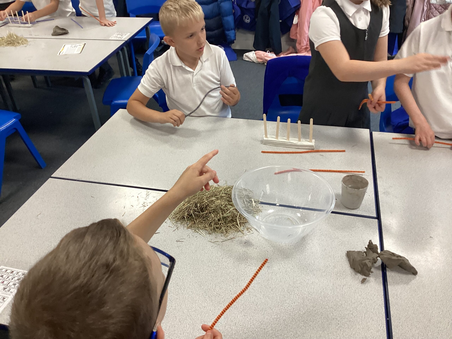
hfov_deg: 58.4
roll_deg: +1.5
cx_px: 226
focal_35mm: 31
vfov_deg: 45.4
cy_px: 170
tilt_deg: -36.9
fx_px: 405
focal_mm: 3.3
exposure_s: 1/60
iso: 160
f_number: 2.4
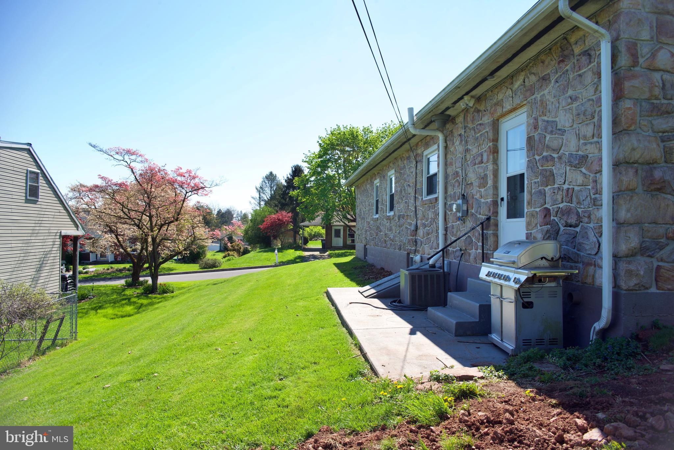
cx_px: 337
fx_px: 487
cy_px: 225
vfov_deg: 49.6
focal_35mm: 26
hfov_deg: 69.4
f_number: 10
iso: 100
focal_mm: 26
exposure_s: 1/80
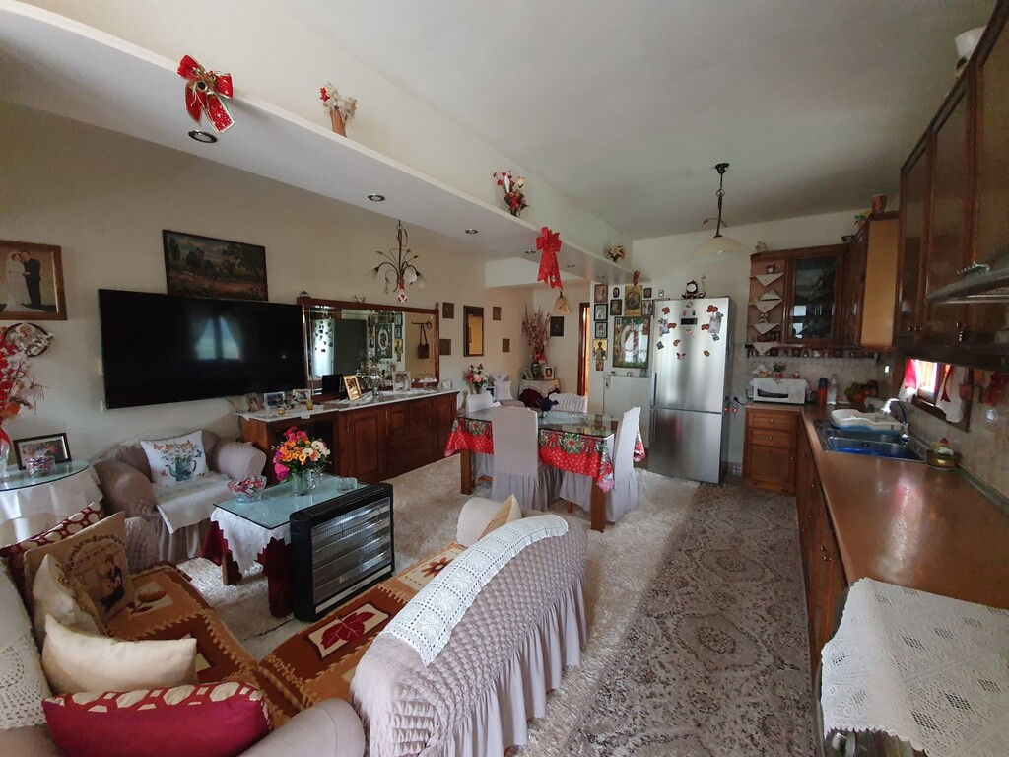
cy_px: 378
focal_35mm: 13
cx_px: 504
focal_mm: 1.8
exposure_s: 1/14
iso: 640
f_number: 2.2
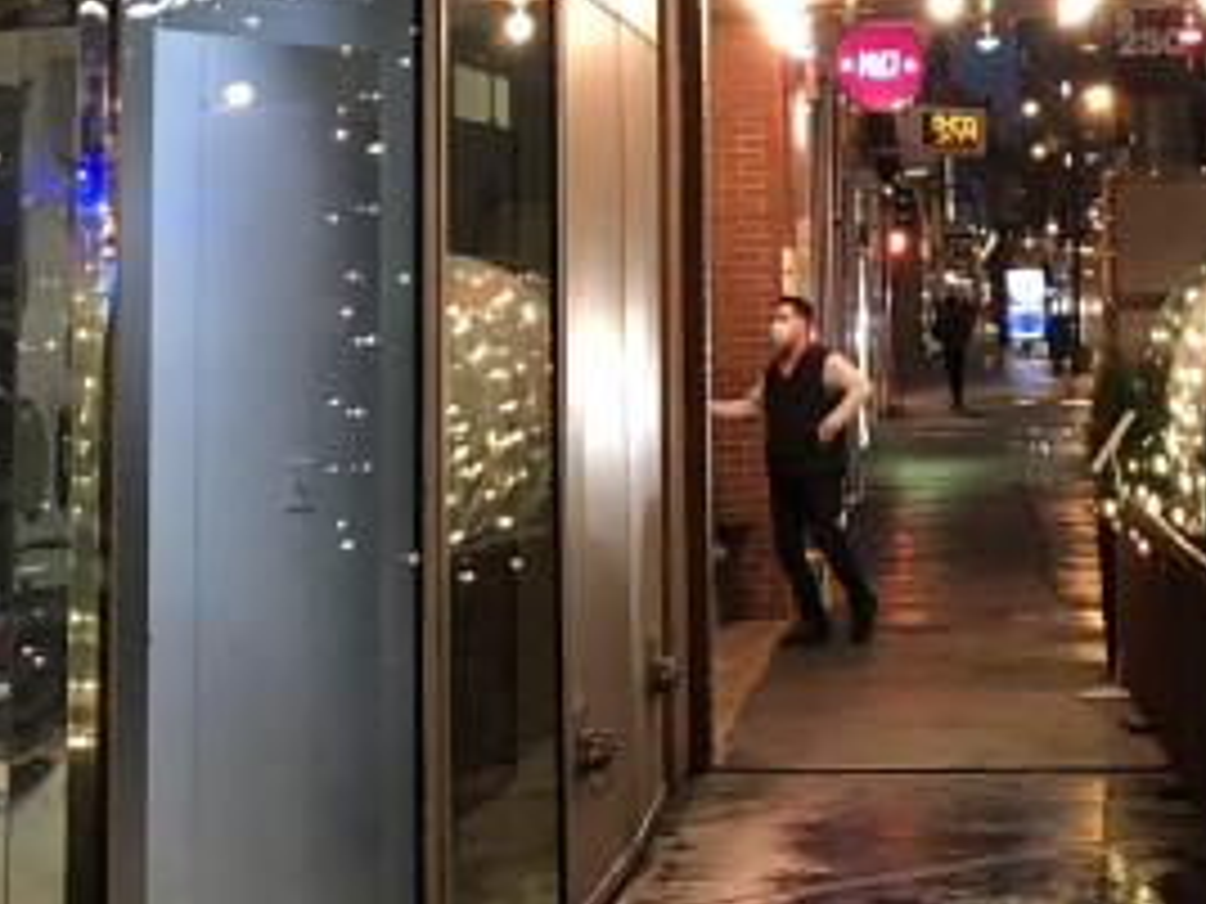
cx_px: 1130
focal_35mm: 107
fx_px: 3728
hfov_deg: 18.0
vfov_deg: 13.2
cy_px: -387
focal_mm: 4
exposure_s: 1/15
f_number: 1.8
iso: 100
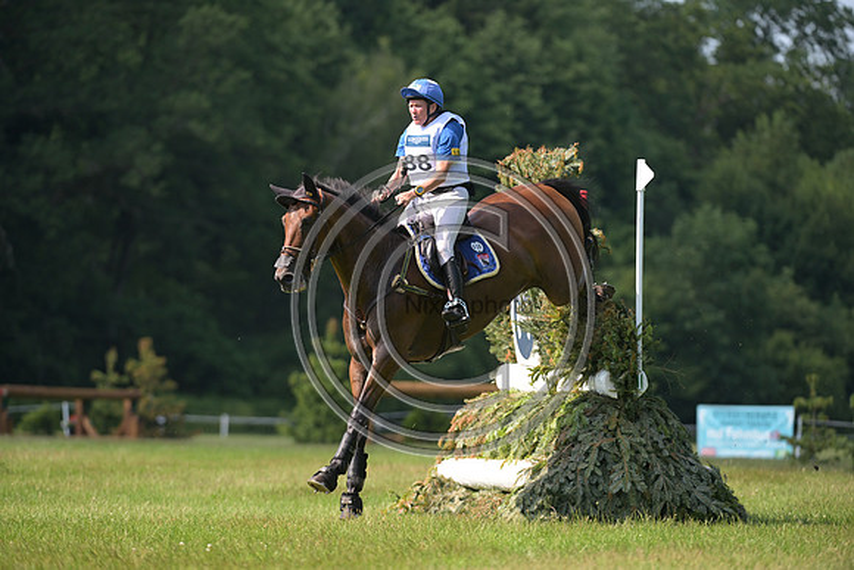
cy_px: 285
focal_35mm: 300
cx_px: 427
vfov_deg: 4.6
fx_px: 7118
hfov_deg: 6.9
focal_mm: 300
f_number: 5
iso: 450
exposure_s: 1/1250
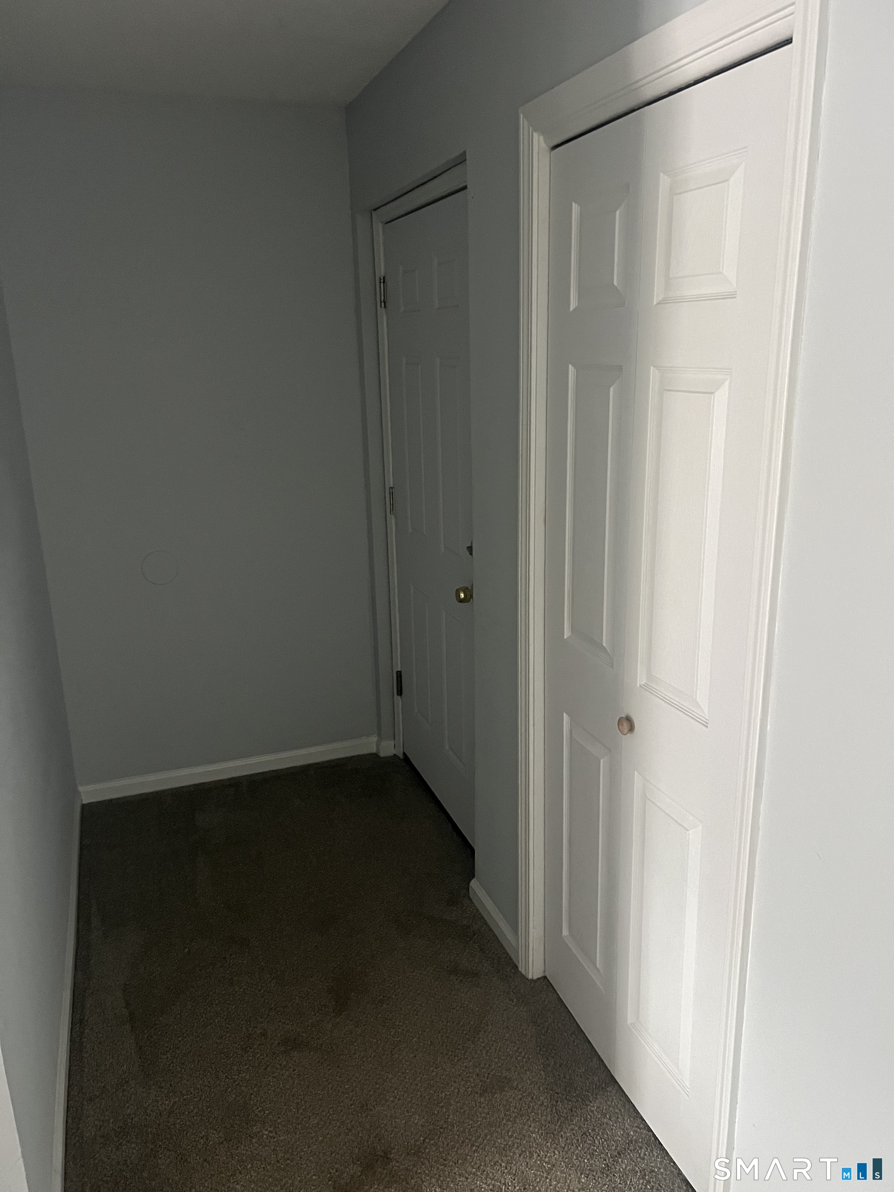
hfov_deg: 53.1
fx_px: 895
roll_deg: +1.5
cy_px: 596
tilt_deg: -15.7
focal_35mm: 26
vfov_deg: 67.3
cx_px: 447
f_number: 1.5
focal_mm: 5.7
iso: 640
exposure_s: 1/40
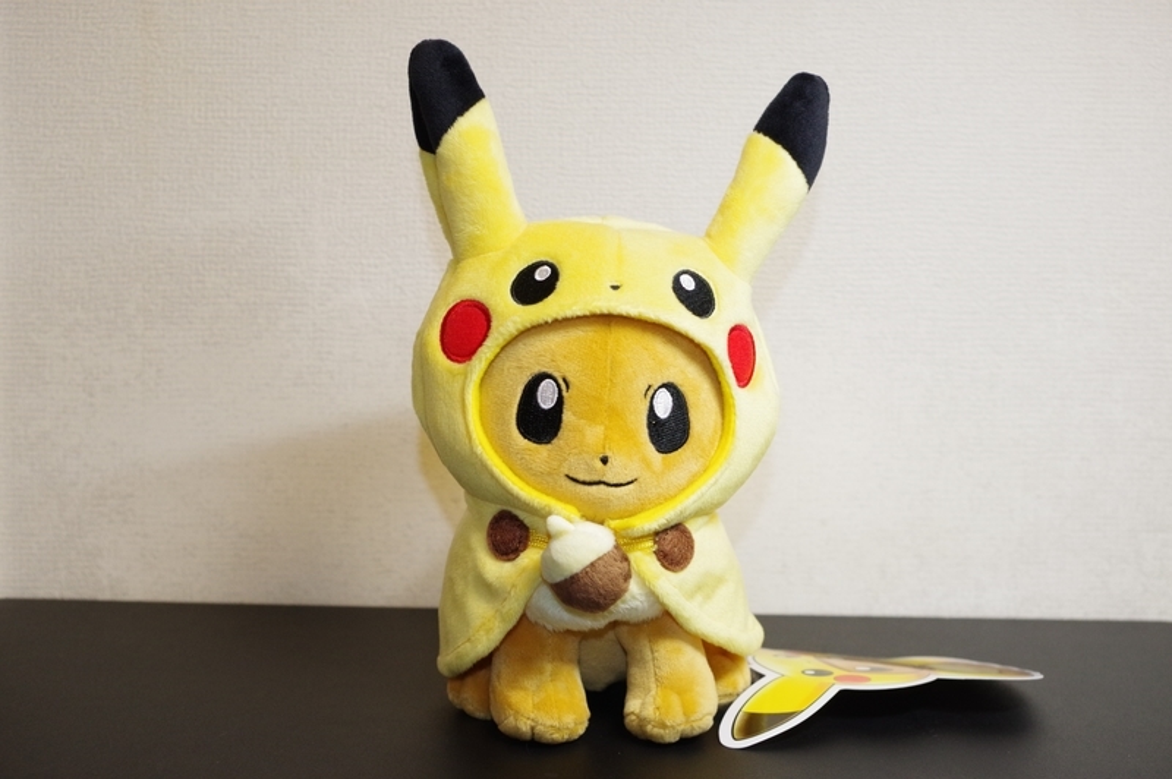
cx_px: 586
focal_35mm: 46
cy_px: 390
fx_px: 1496
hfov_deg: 42.8
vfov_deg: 29.2
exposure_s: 1/125
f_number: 5
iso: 1600
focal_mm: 30.63
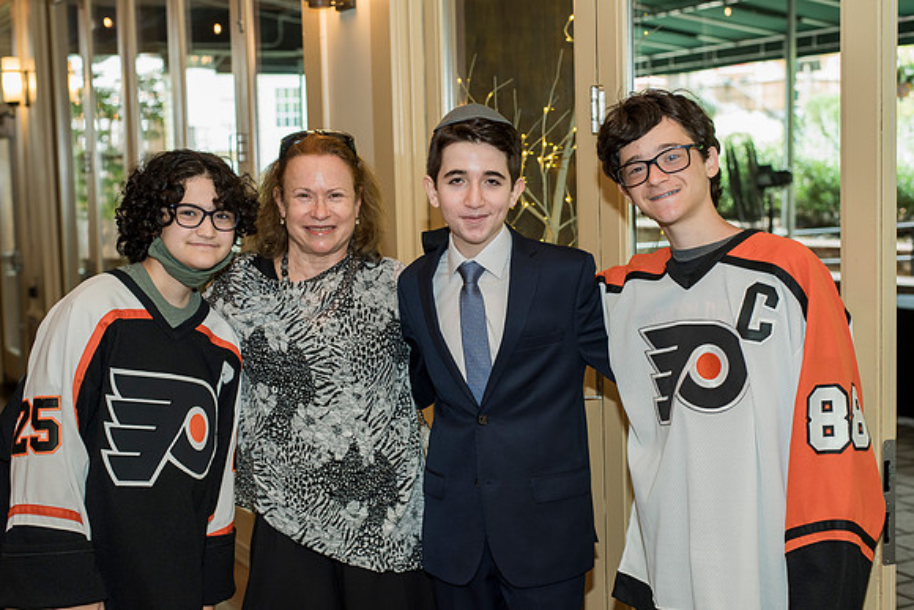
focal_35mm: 50
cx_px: 457
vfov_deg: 27.0
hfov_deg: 39.6
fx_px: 1270
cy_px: 305
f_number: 4
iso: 800
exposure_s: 1/125
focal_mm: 50
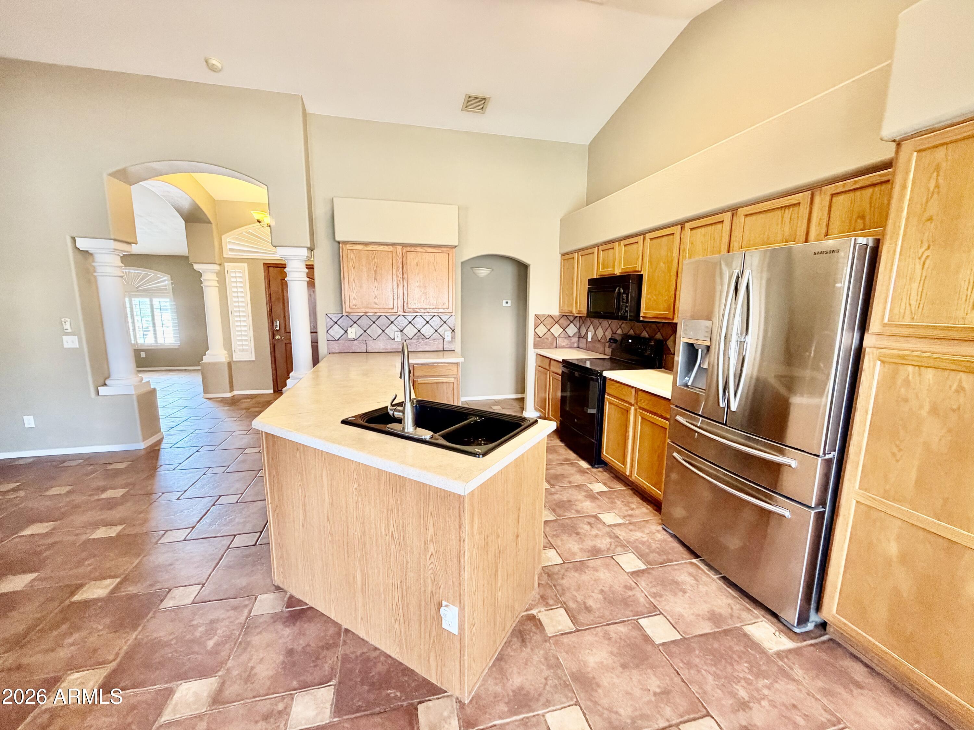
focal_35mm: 14
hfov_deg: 102.1
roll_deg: -0.5
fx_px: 394
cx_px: 487
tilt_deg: -8.4
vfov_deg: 85.7
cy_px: 365
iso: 320
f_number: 2.2
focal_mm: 2.22
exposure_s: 1/60
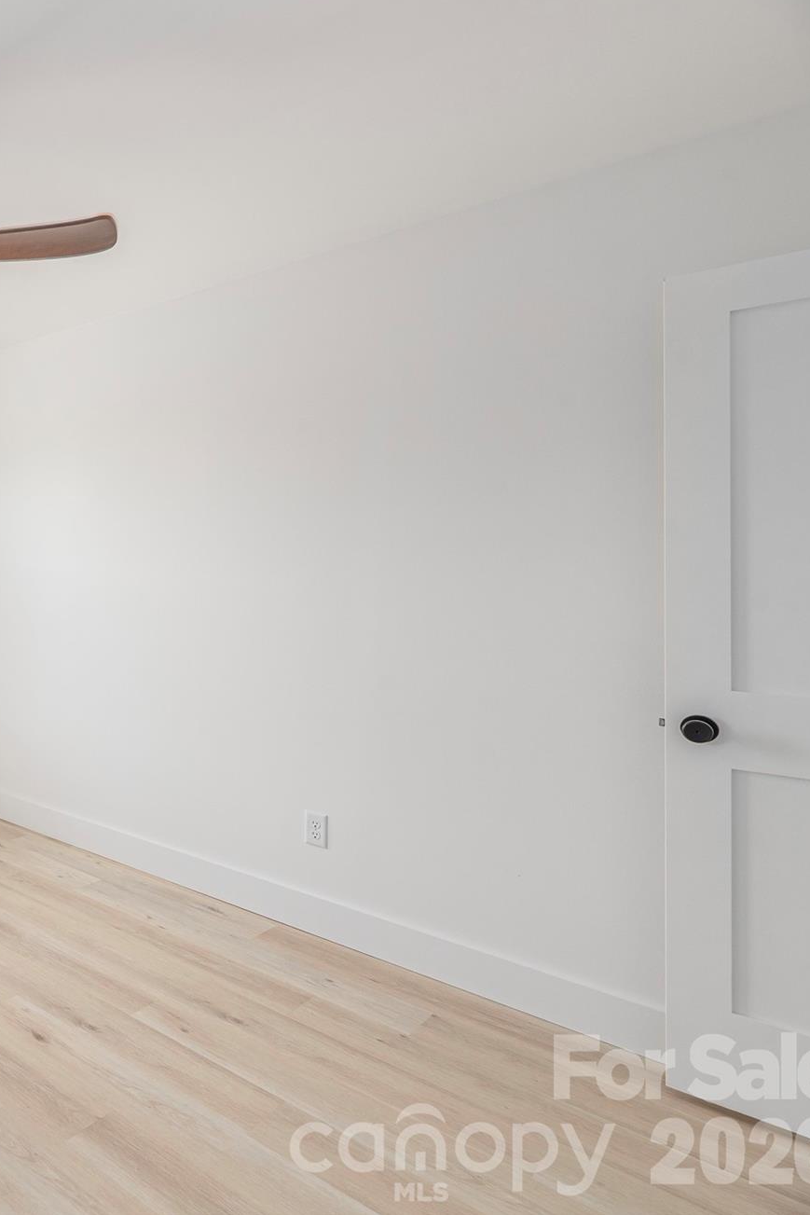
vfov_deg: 78.5
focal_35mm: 22
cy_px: 581
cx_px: -103
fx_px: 742
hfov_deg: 43.0
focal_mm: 14
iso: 320
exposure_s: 1/200
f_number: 8
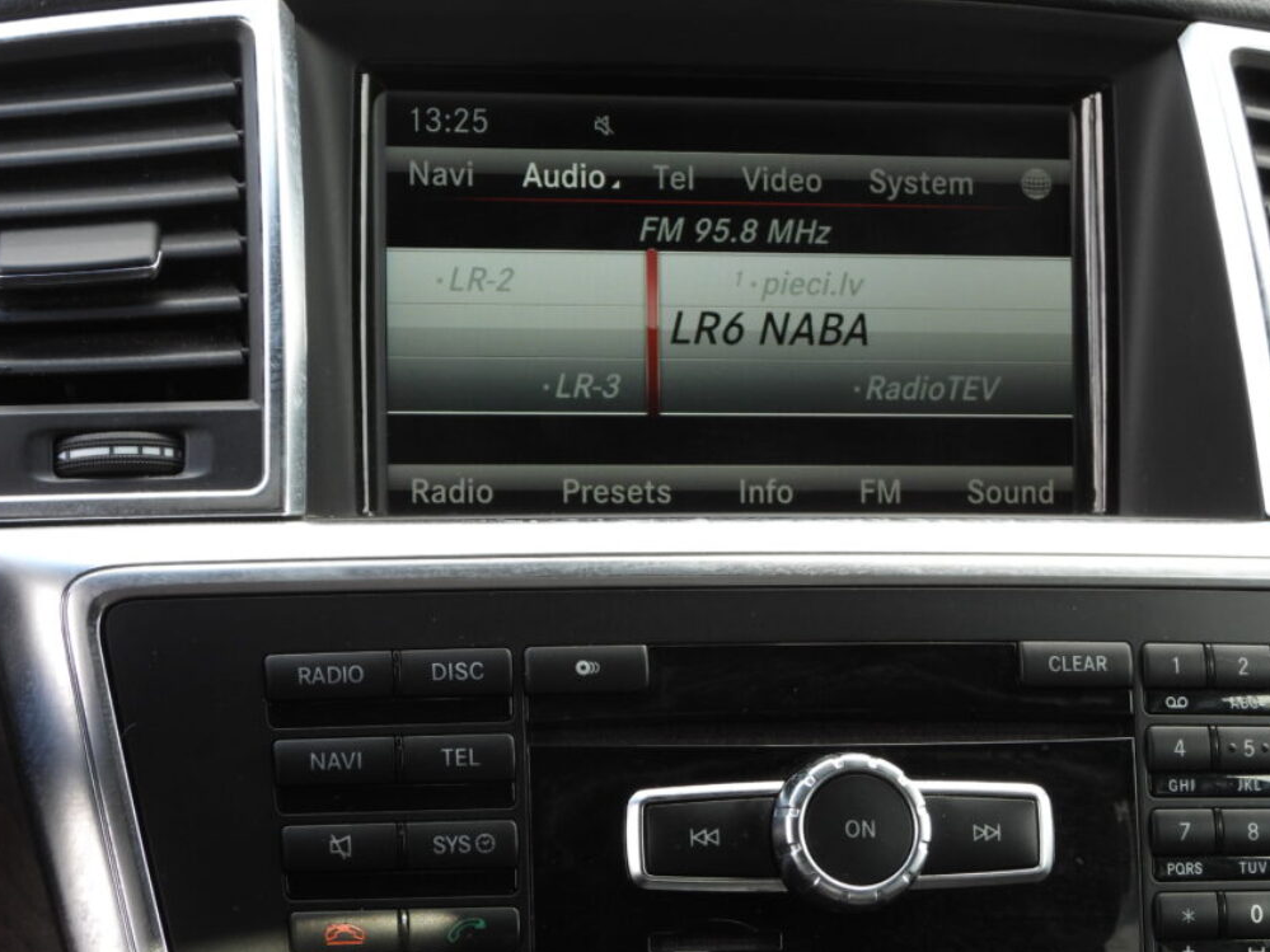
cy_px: 567
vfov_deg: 13.0
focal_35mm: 114
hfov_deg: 17.3
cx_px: 667
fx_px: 4182
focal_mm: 14.4
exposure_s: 1/100
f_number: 3.5
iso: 100
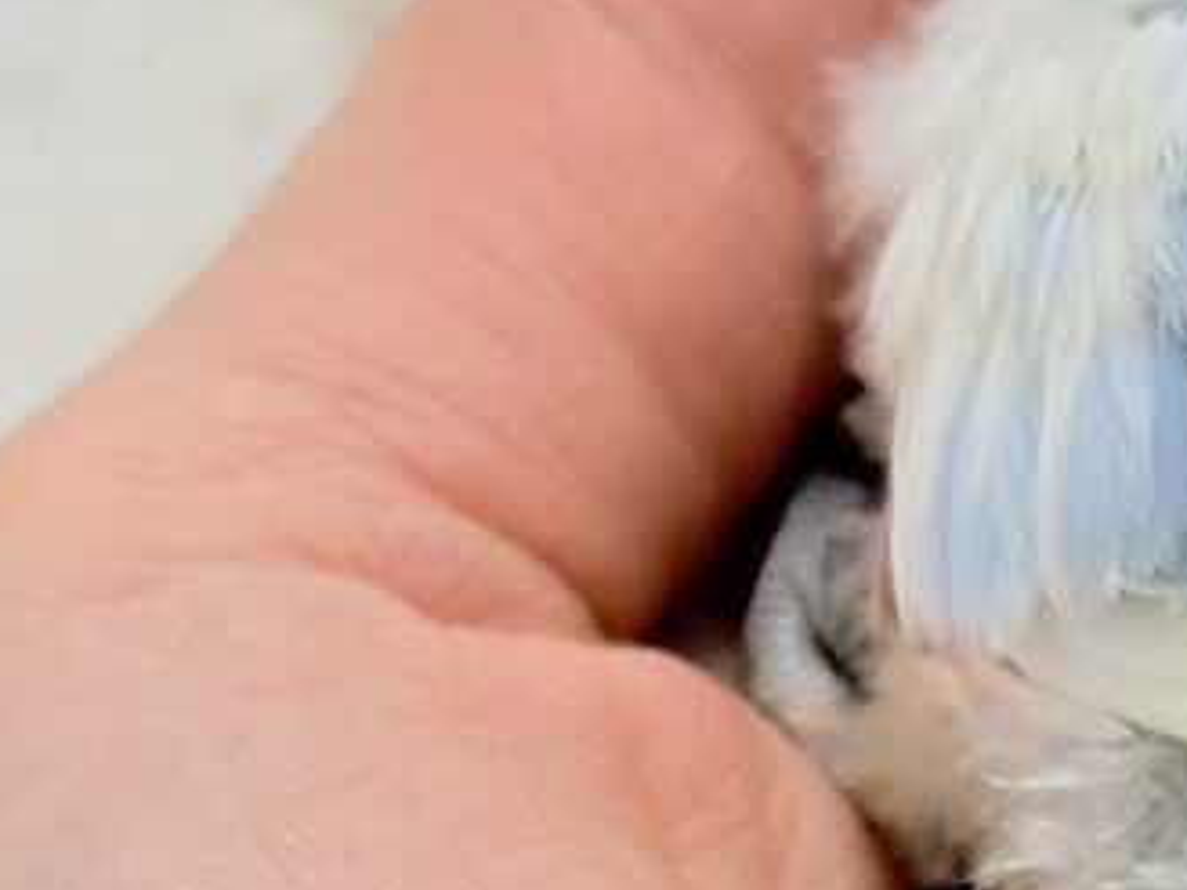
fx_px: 6515
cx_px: 1965
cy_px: 1610
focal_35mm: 190
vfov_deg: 7.6
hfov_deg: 10.0
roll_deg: +0.7
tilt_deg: -22.7
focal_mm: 5.96
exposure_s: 1/100
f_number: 1.6
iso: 64
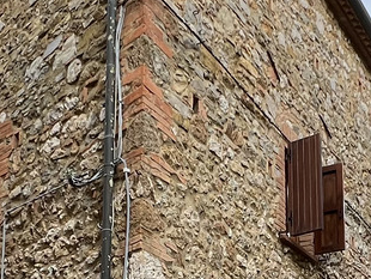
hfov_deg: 28.9
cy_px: 341
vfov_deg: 20.4
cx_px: 207
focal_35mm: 67
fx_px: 719
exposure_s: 1/436
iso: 32
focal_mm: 1.57
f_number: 1.8
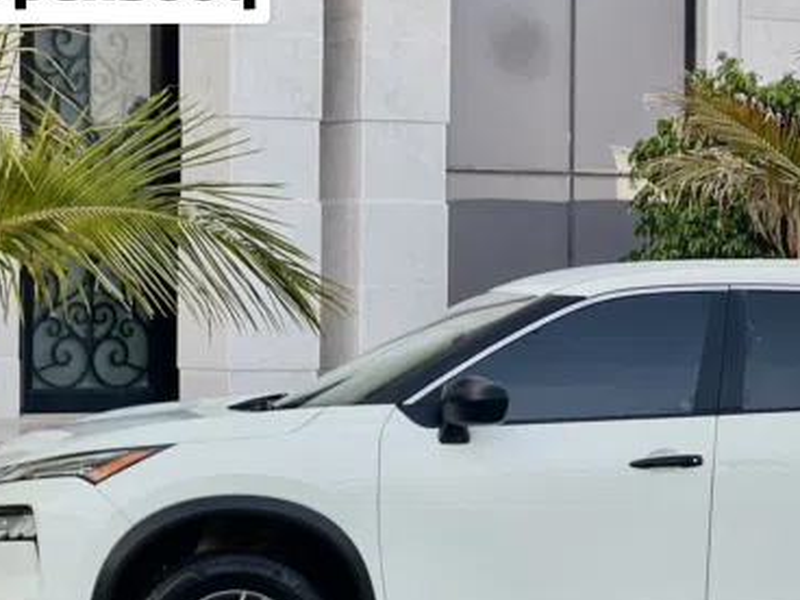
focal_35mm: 134
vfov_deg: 11.1
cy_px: 337
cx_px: 598
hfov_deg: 14.7
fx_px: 3097
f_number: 2.8
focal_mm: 9
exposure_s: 1/121
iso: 50
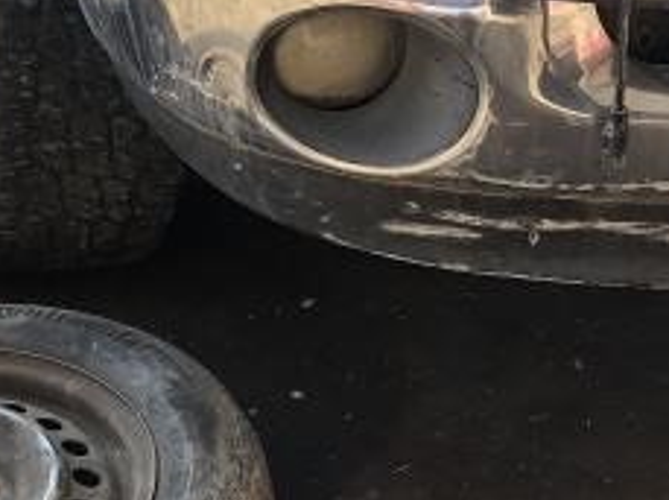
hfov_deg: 20.0
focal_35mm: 98
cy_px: -44
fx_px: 1891
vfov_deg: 14.7
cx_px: 389
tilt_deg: -25.8
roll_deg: +0.6
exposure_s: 1/358
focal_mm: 3.99
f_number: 1.8
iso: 20
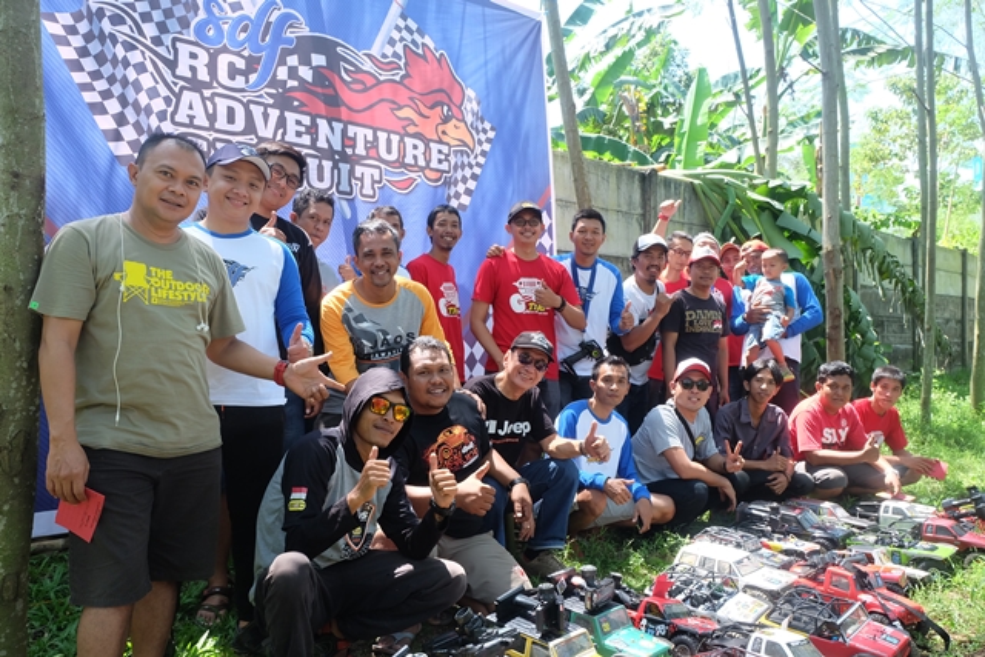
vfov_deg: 43.6
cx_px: 492
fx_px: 821
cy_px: 328
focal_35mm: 30
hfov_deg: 61.9
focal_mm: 20.1
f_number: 6.4
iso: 800
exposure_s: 1/250
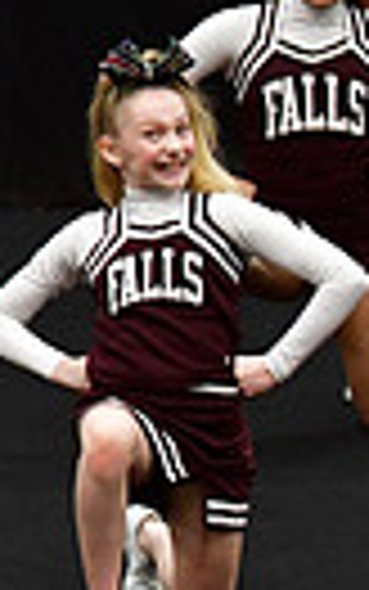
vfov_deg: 4.0
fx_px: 8502
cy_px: 142
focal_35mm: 529
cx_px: -878
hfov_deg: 2.4
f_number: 3.5
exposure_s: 1/500
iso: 4000
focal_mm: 78
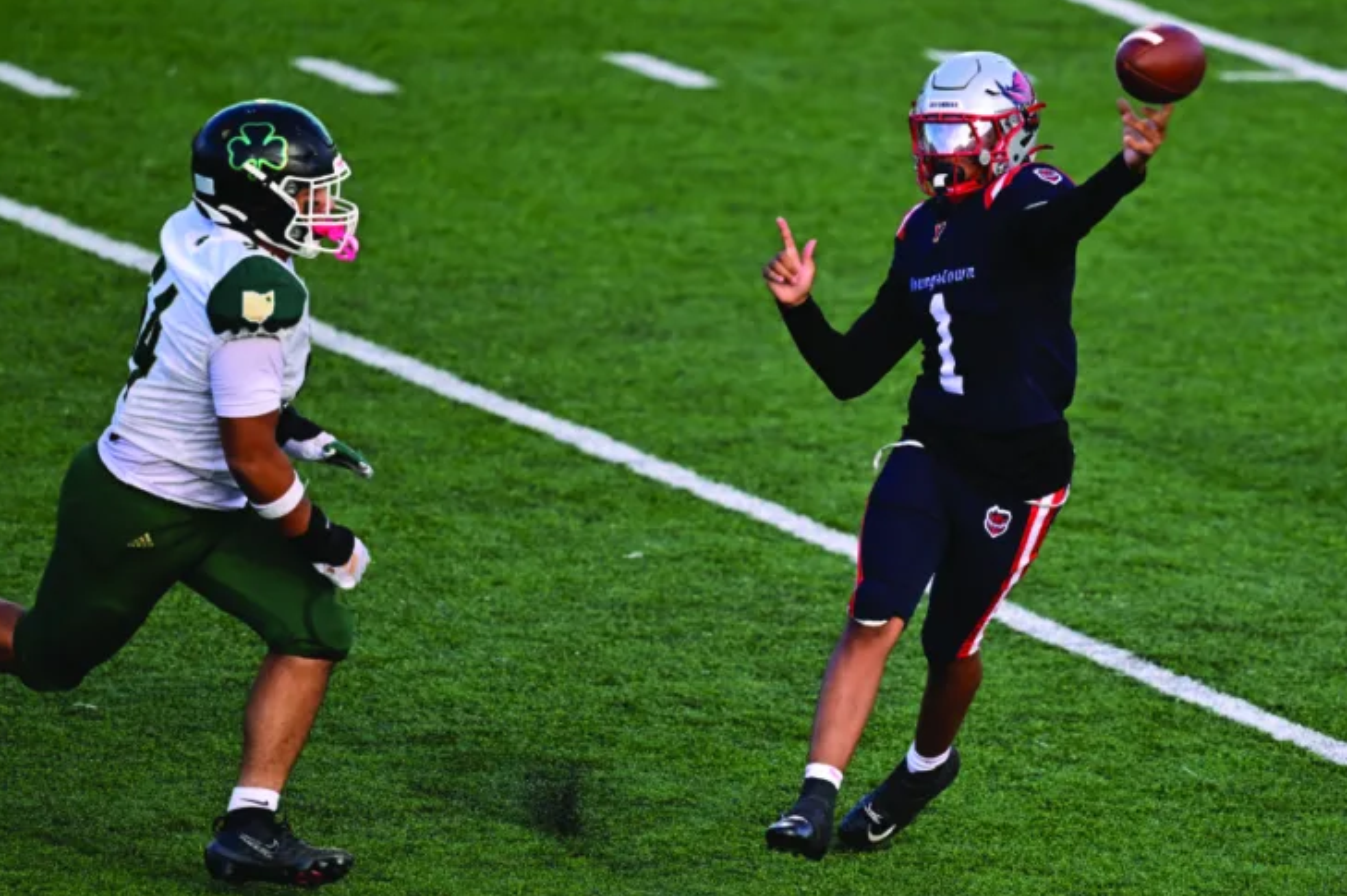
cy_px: 458
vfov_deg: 3.3
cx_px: 672
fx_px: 15405
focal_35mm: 412
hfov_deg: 5.0
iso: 1000
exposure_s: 1/1600
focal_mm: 400
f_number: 3.2
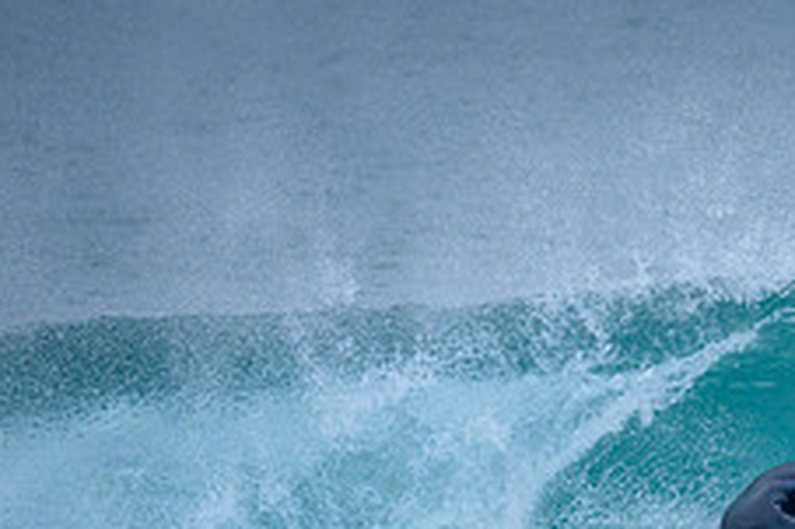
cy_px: 611
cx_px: 858
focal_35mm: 2046
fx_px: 45148
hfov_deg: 1.0
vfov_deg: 0.7
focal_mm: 800
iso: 1800
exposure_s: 1/2000
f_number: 6.3
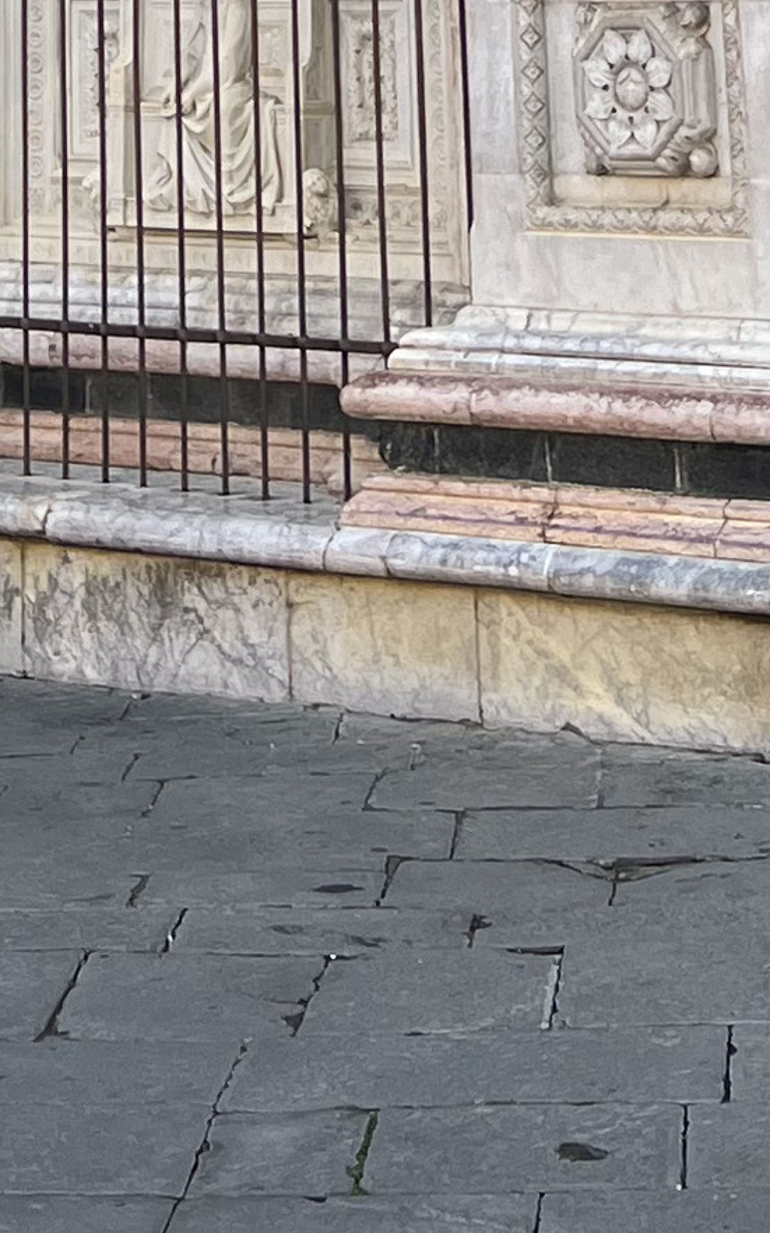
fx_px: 4198
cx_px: 49
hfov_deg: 10.4
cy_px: -1496
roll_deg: +0.4
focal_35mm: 125
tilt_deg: +19.9
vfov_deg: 13.4
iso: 50
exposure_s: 1/1100
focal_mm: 5.7
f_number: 1.5
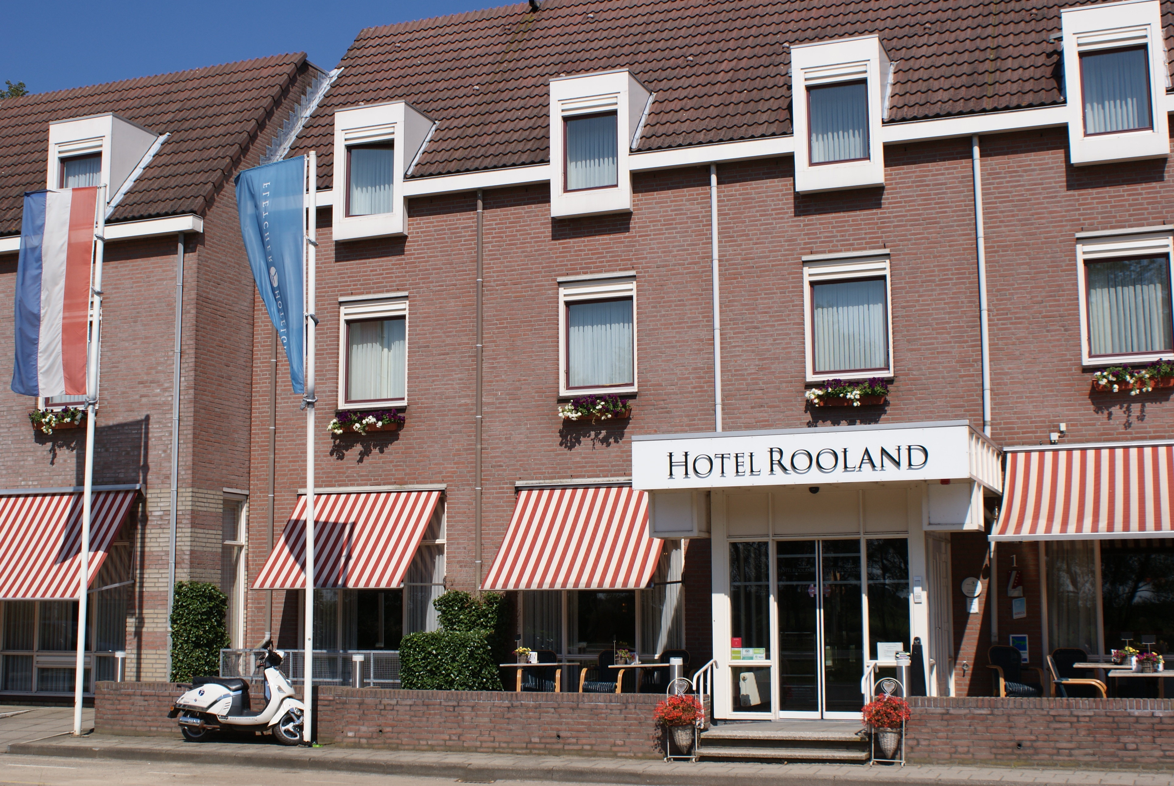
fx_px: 1469
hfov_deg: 43.6
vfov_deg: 29.9
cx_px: 587
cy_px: 393
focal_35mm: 45
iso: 100
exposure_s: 1/320
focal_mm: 30
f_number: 9
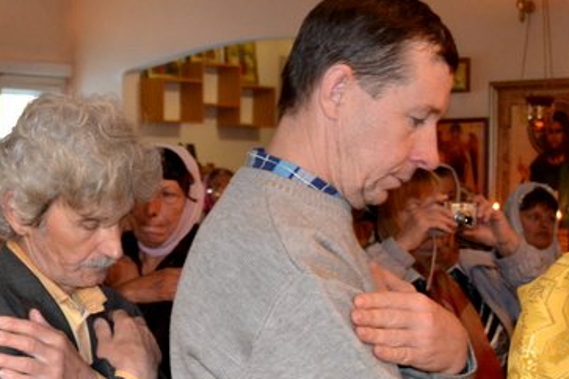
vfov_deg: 16.2
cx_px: 61
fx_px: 1327
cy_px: 256
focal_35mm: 84
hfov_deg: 23.6
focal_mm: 29
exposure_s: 1/60
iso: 2200
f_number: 4.5
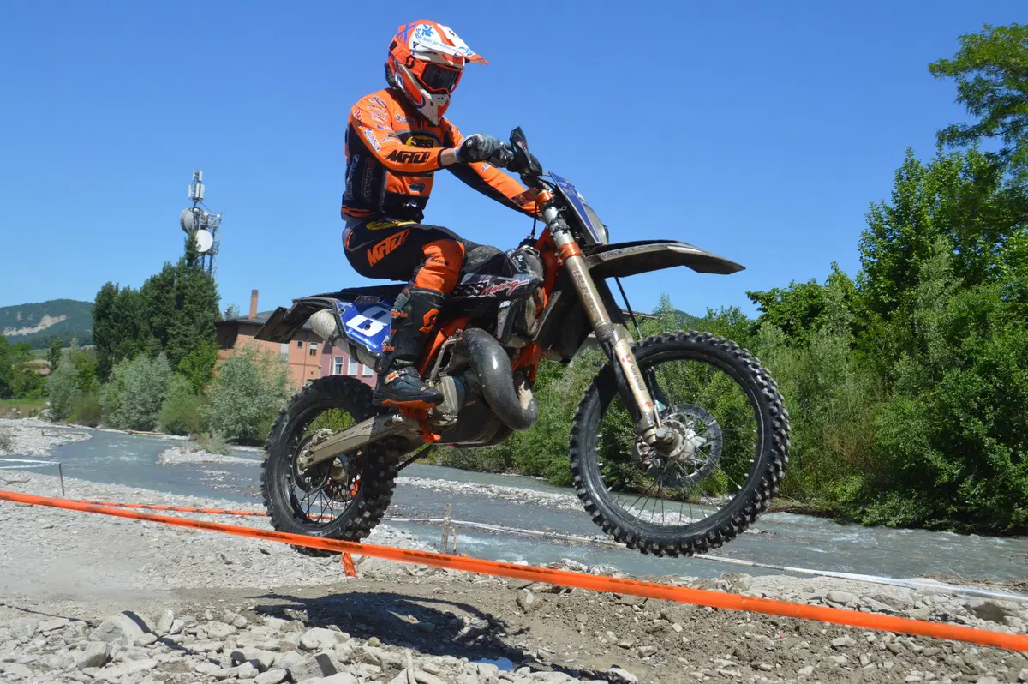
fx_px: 1113
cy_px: 342
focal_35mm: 39
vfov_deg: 34.2
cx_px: 514
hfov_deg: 49.6
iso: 400
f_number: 6.3
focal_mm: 26
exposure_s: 1/1600
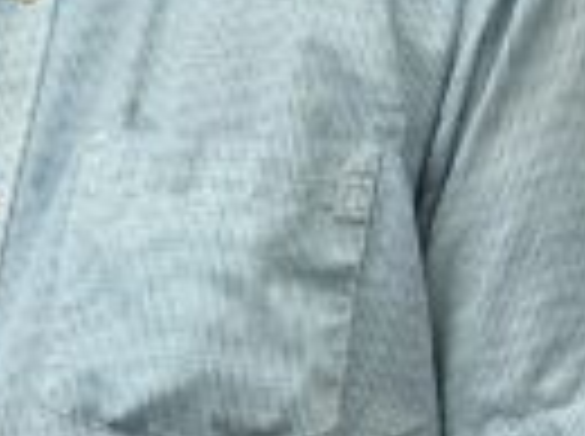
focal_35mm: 205
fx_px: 3458
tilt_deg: -8.4
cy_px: 445
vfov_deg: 7.2
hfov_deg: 9.3
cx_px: -428
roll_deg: +0.0
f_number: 1.5
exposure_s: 1/60
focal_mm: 5.7
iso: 100
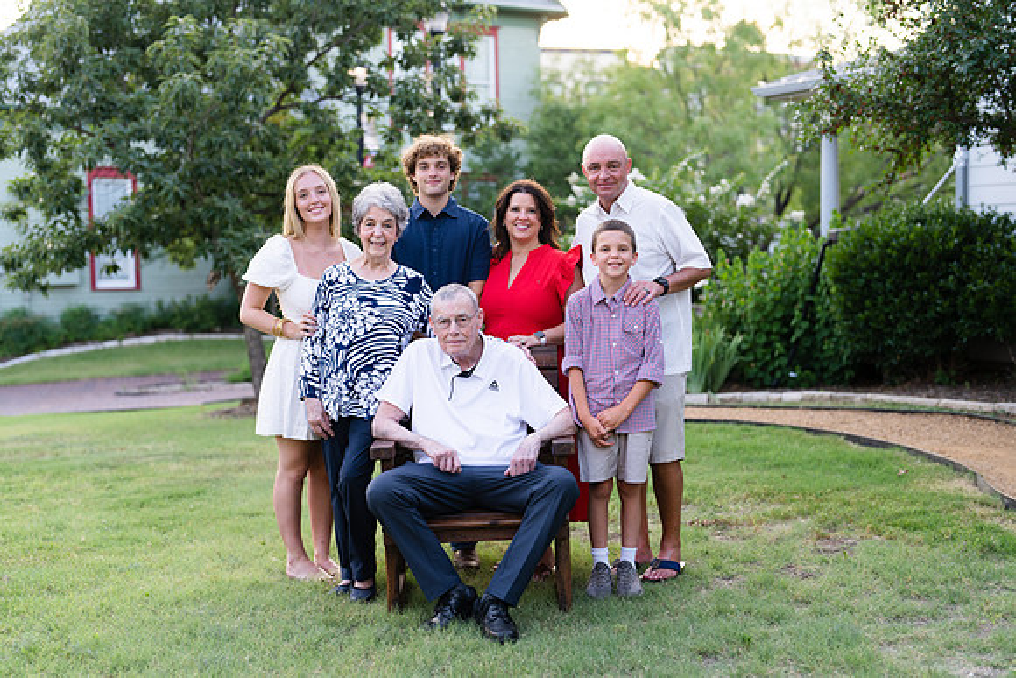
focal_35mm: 50
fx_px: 1411
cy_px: 339
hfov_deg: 39.6
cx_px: 508
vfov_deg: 27.0
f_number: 2
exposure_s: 1/320
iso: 160
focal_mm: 50
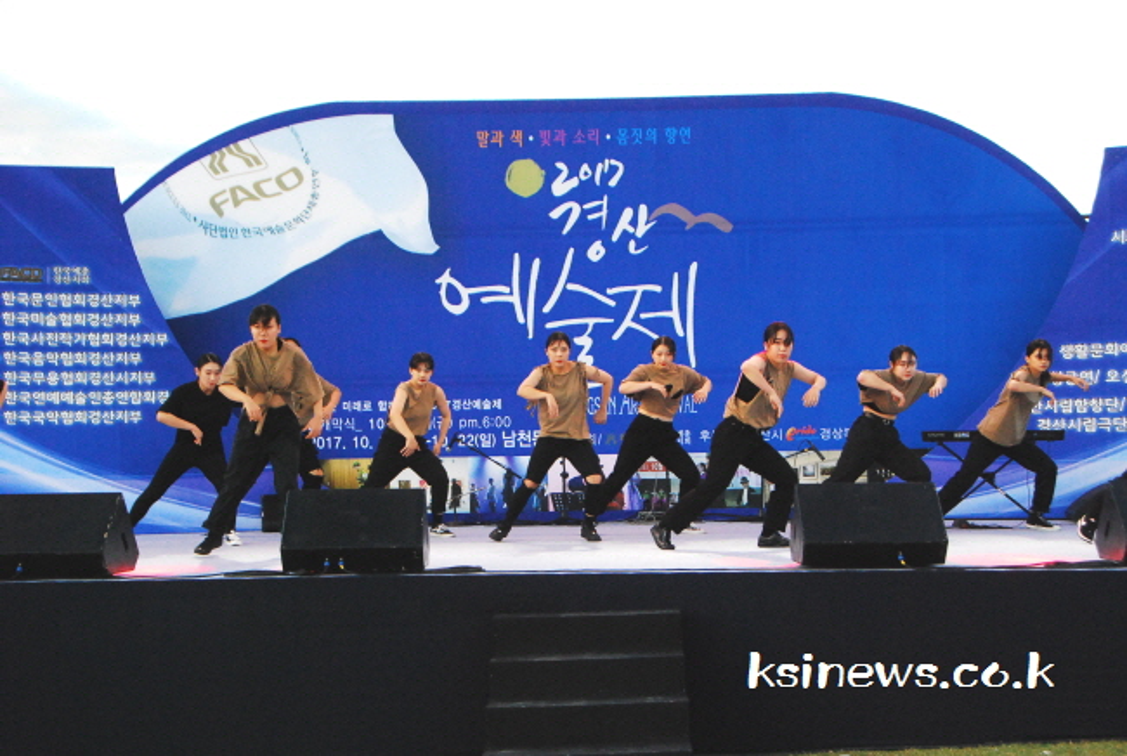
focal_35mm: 60
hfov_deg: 33.3
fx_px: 1882
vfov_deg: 22.7
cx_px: 564
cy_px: 378
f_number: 8
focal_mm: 40
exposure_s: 1/400
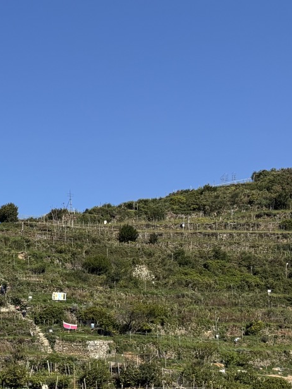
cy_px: 424
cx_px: -240
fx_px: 911
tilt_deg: +1.4
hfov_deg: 15.5
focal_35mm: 81
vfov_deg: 22.8
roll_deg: -0.6
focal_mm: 5.96
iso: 50
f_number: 1.6
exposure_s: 1/3413
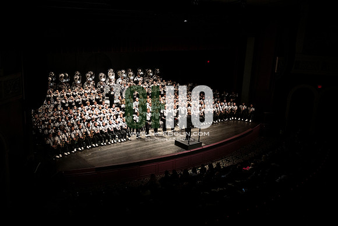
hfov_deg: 50.7
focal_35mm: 38
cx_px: 169
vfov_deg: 35.1
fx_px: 357
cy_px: 113
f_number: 4
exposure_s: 1/500
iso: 4000
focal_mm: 38
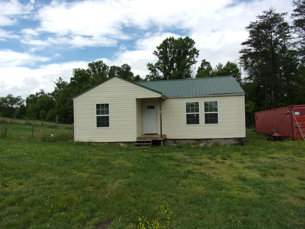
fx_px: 211
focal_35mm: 24
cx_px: 152
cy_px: 114
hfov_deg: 71.6
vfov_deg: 56.8
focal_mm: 4.3
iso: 80
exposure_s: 1/140
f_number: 10.8
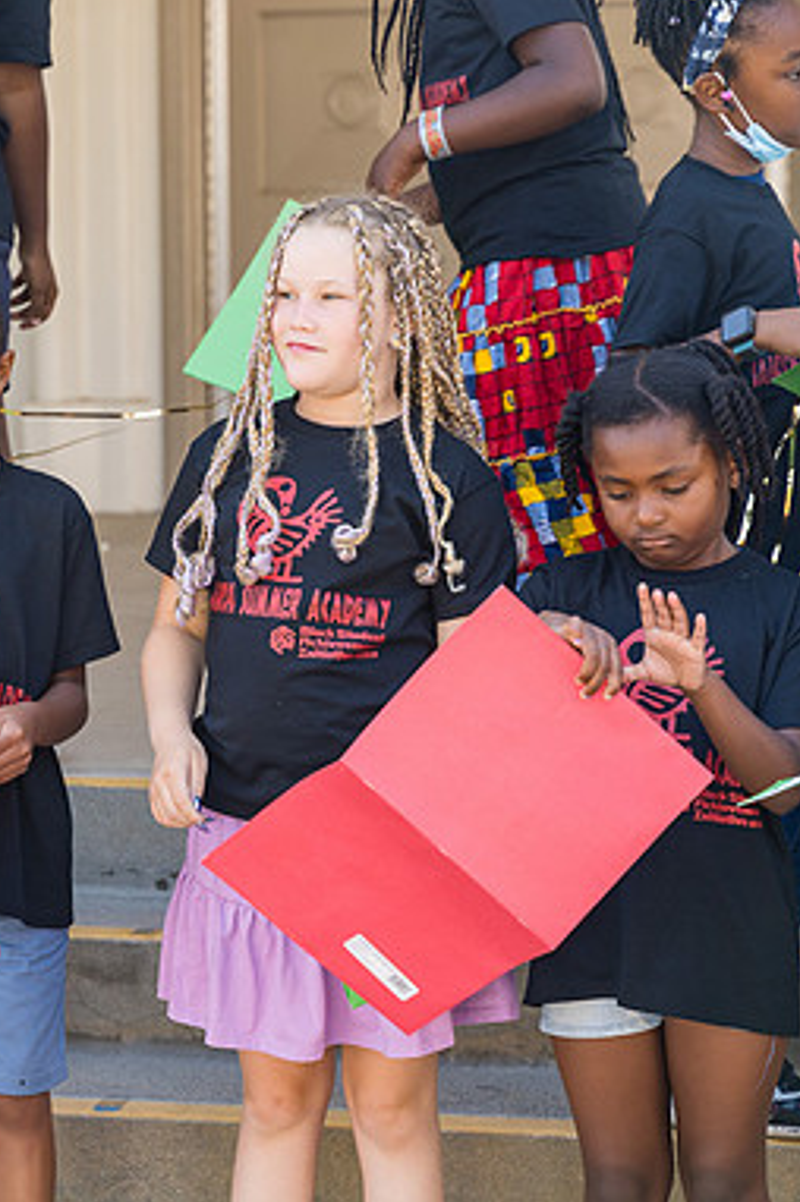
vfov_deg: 18.0
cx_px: 208
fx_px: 3807
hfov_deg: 12.0
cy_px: 606
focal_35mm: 114
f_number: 4
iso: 200
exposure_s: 1/250
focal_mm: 75
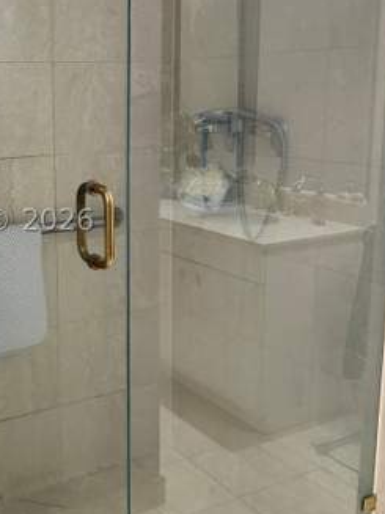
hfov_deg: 29.9
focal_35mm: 47
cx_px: 57
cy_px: 220
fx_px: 697
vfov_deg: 40.4
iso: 320
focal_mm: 6.76
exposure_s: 1/60
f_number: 1.78
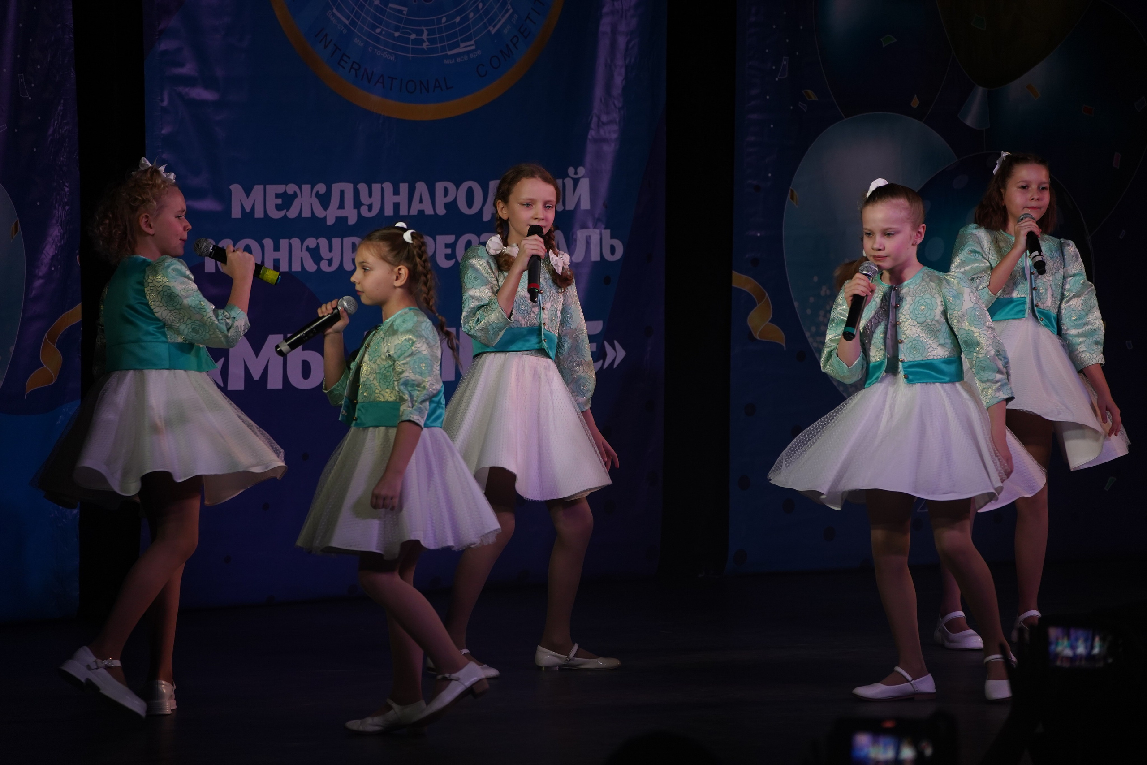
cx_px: 574
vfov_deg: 8.0
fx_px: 5480
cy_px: 382
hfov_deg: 11.9
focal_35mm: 172
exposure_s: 1/400
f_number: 5.6
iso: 1600
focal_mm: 172
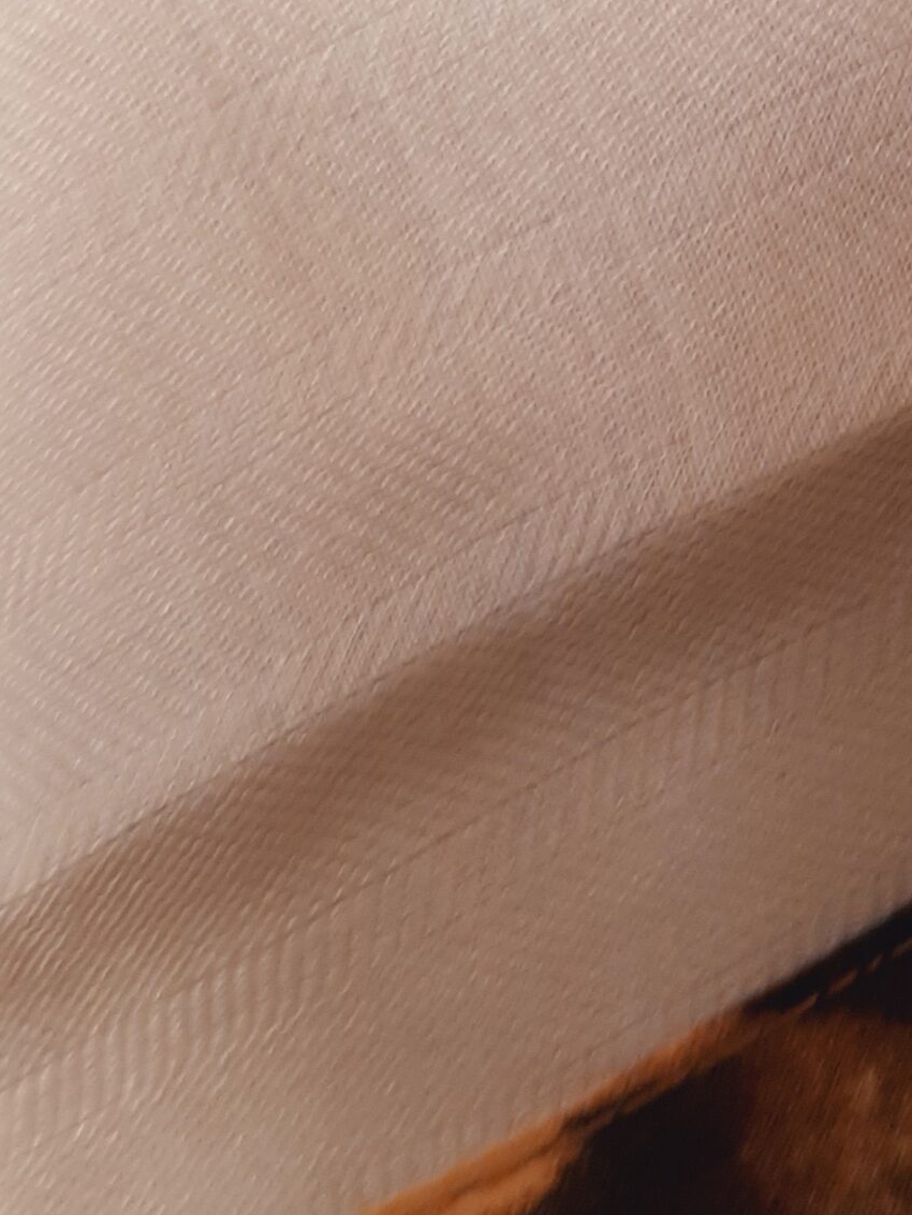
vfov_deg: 31.1
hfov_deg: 23.1
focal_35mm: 61
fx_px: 2142
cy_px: 288
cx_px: 894
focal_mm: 3.93
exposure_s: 1/33
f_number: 1.7
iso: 100
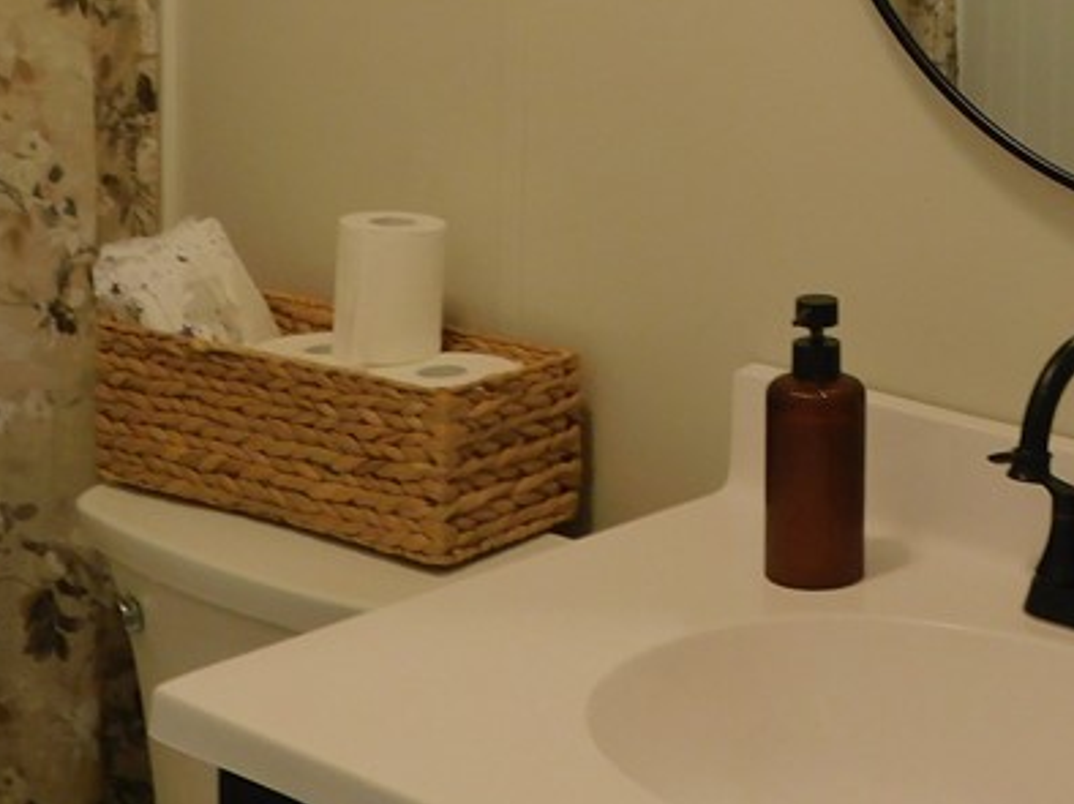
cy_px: 41
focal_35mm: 78
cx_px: 771
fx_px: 2419
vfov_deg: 18.5
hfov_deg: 24.8
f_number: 3.2
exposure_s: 1/30
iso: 160
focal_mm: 5.3
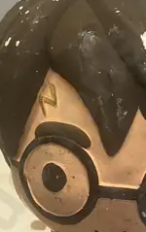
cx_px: -51
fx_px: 806
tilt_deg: -22.9
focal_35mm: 127
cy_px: 281
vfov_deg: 15.8
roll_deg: -0.8
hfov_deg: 10.1
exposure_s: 1/50
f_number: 1.8
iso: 80
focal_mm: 3.99
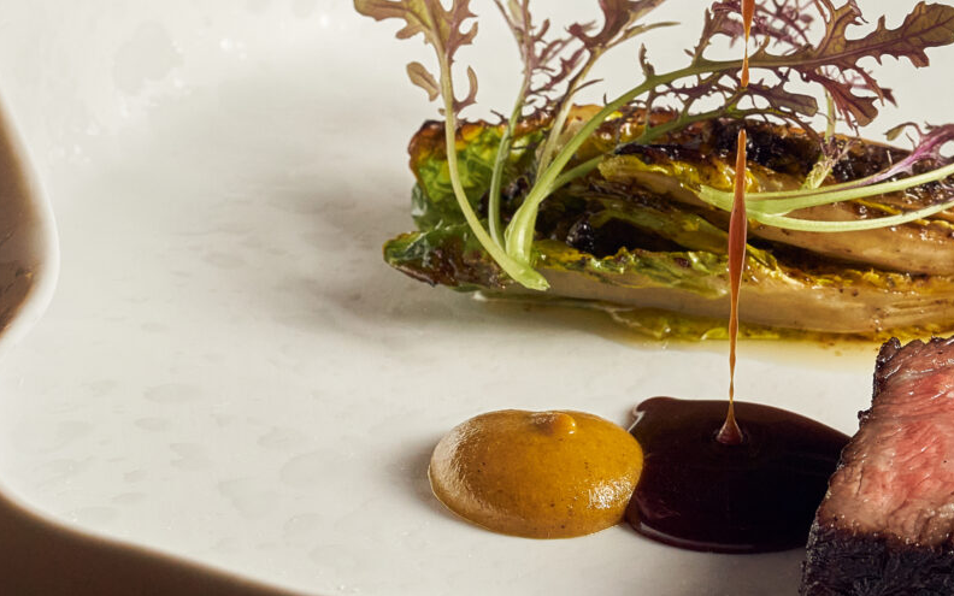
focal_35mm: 346
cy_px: 93
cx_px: 555
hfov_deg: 6.1
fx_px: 8996
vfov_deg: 3.8
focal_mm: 105
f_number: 9
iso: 800
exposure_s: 1/160
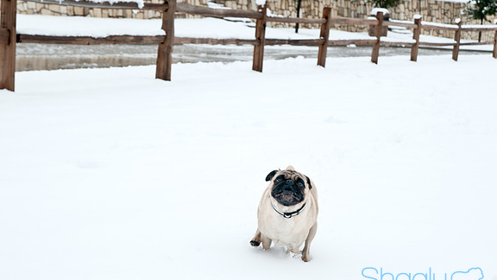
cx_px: 248
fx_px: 1041
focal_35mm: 79
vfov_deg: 15.3
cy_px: 156
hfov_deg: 26.8
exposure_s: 1/400
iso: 100
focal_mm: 50
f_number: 5
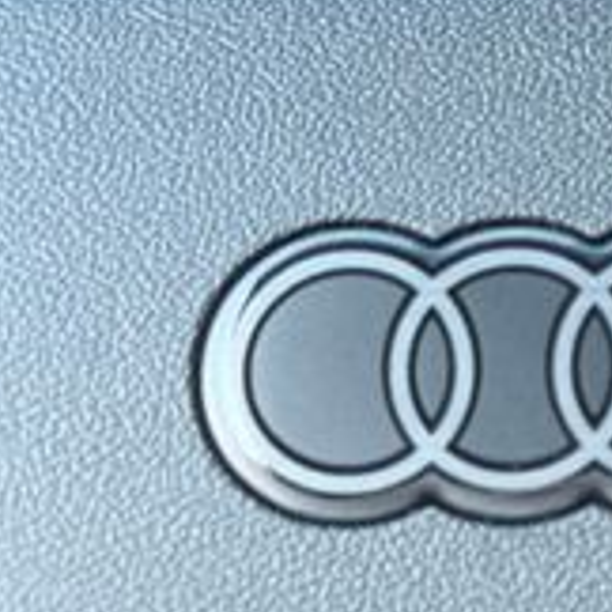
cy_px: 340
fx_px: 3360
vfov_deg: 10.4
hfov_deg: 9.8
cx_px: 1148
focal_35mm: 168
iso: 160
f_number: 1.78
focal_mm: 6.76
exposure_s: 1/60
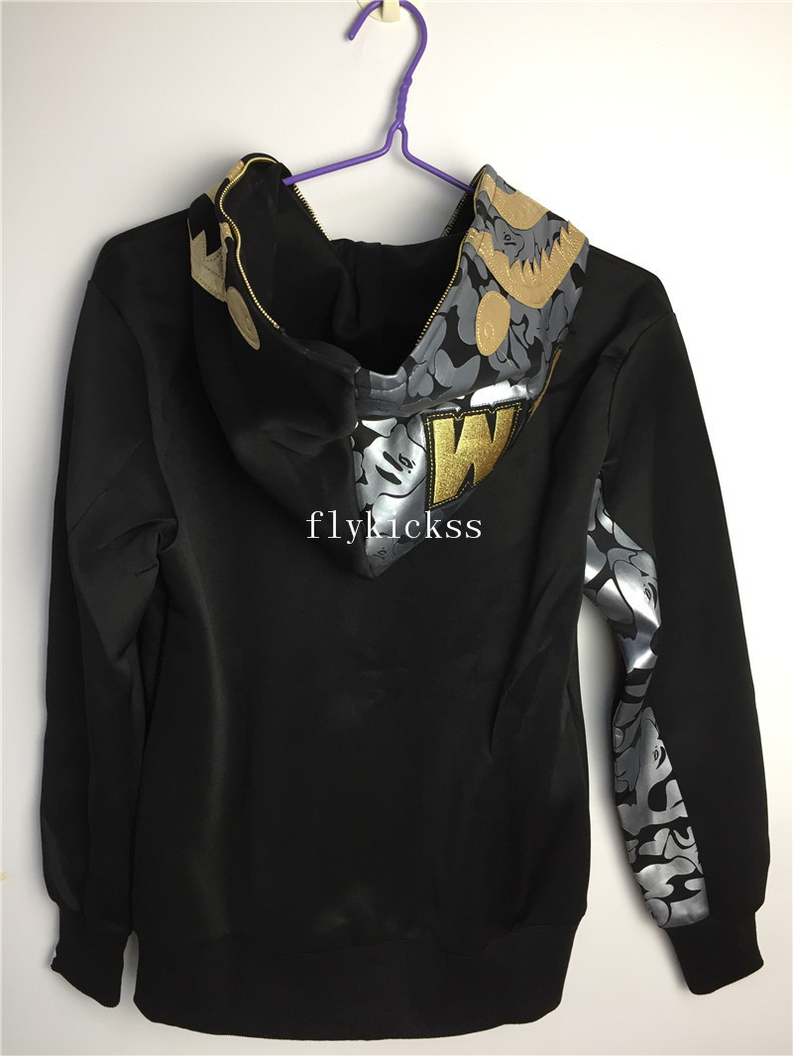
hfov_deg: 48.2
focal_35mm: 29
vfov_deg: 61.6
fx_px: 885
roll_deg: +0.9
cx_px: 396
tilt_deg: -11.5
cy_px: 528
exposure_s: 1/33
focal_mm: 4.15
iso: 50
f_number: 2.2
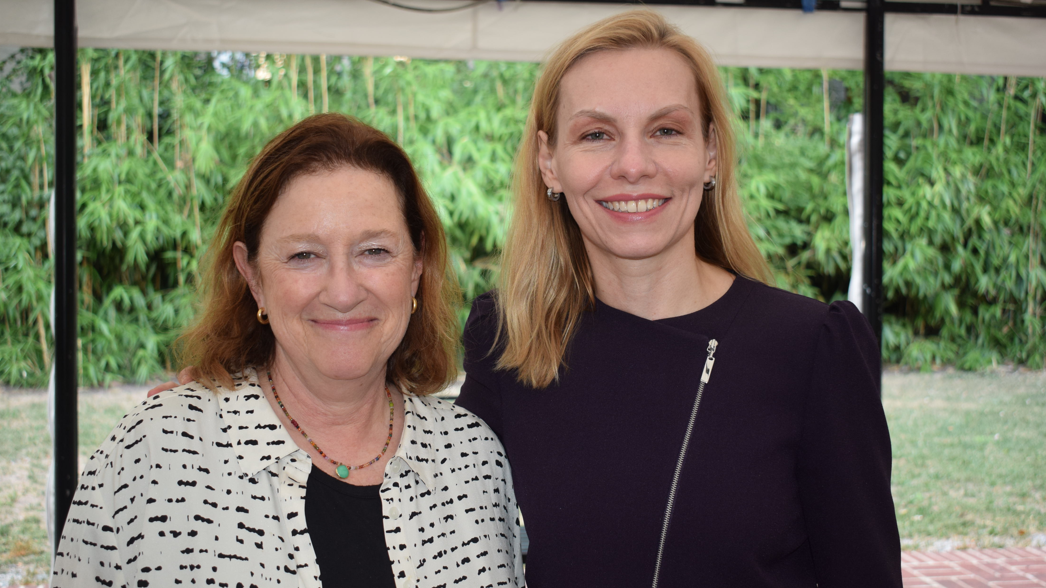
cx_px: 521
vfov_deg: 24.2
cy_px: 288
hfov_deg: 41.7
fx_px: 1374
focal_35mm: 50
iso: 450
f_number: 4.2
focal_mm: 31
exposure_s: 1/60
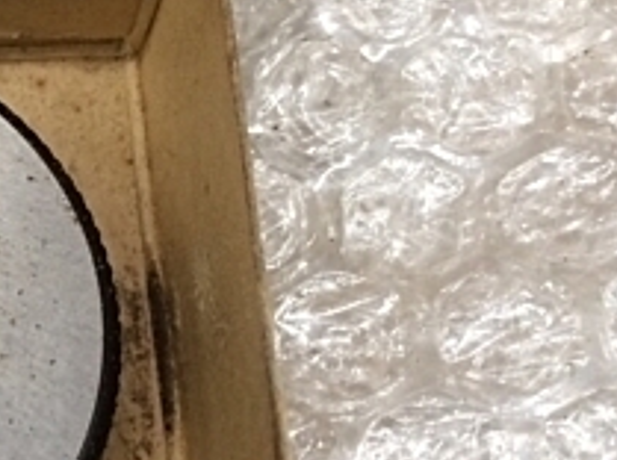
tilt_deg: -67.4
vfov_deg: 16.5
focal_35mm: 89
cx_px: -227
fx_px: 1584
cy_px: 262
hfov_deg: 19.9
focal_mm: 4.15
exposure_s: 1/30
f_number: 2.2
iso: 100
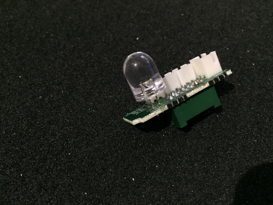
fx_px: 229
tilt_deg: -61.2
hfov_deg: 61.7
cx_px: 136
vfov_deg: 48.2
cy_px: 102
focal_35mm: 29
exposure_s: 1/20
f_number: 2.2
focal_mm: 4.15
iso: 250
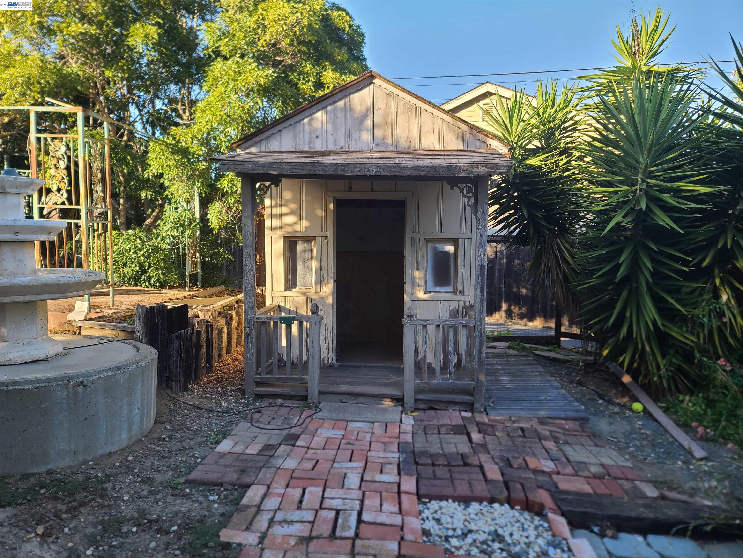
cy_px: 279
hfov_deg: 69.4
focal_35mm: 25
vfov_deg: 54.9
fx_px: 537
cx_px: 372
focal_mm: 7
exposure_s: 1/112
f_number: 1.8
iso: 16
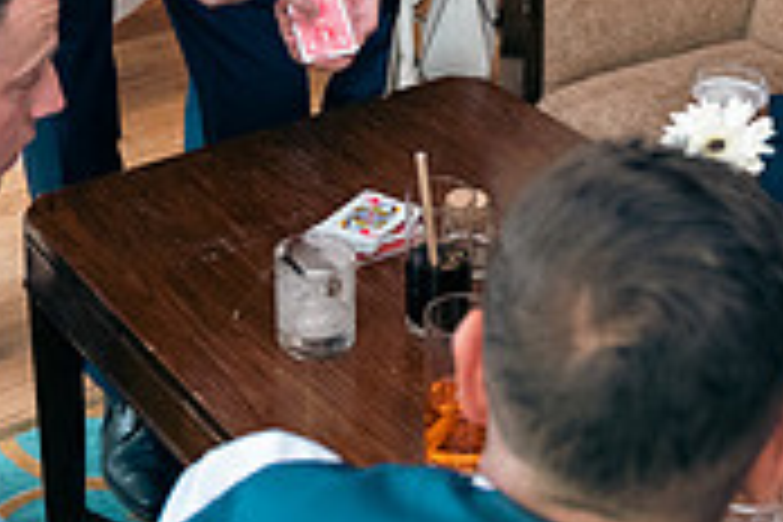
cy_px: -295
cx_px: 266
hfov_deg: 25.2
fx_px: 1740
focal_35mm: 80
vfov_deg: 15.5
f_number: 3.5
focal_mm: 24
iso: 800
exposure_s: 1/160
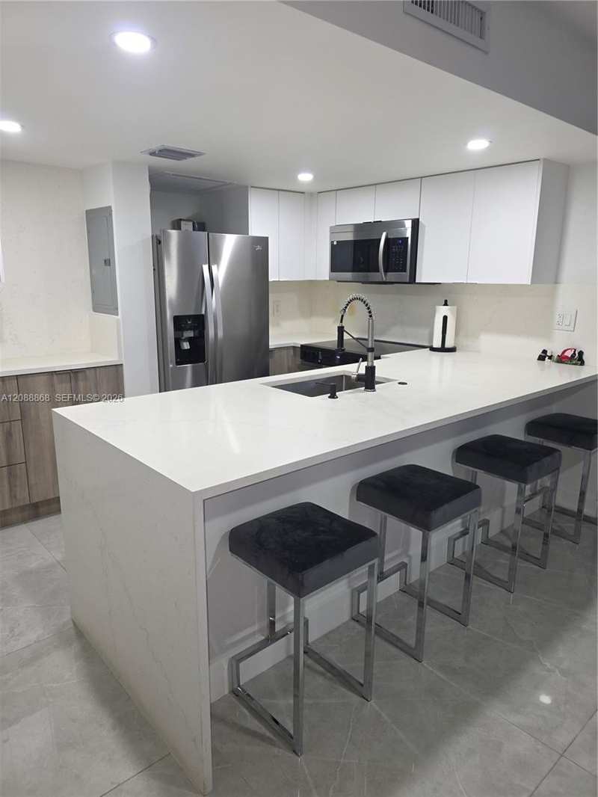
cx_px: 299
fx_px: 530
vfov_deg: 73.9
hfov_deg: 58.9
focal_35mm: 23
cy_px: 398
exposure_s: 1/34.3
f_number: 1.7
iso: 100
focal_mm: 6.3
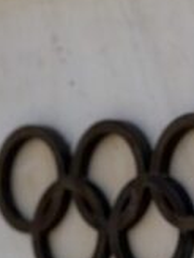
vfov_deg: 6.6
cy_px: 304
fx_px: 2234
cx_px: 243
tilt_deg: +0.5
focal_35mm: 299
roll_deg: +0.4
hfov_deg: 5.0
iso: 64
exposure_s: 1/4587
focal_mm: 6.76
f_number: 1.78
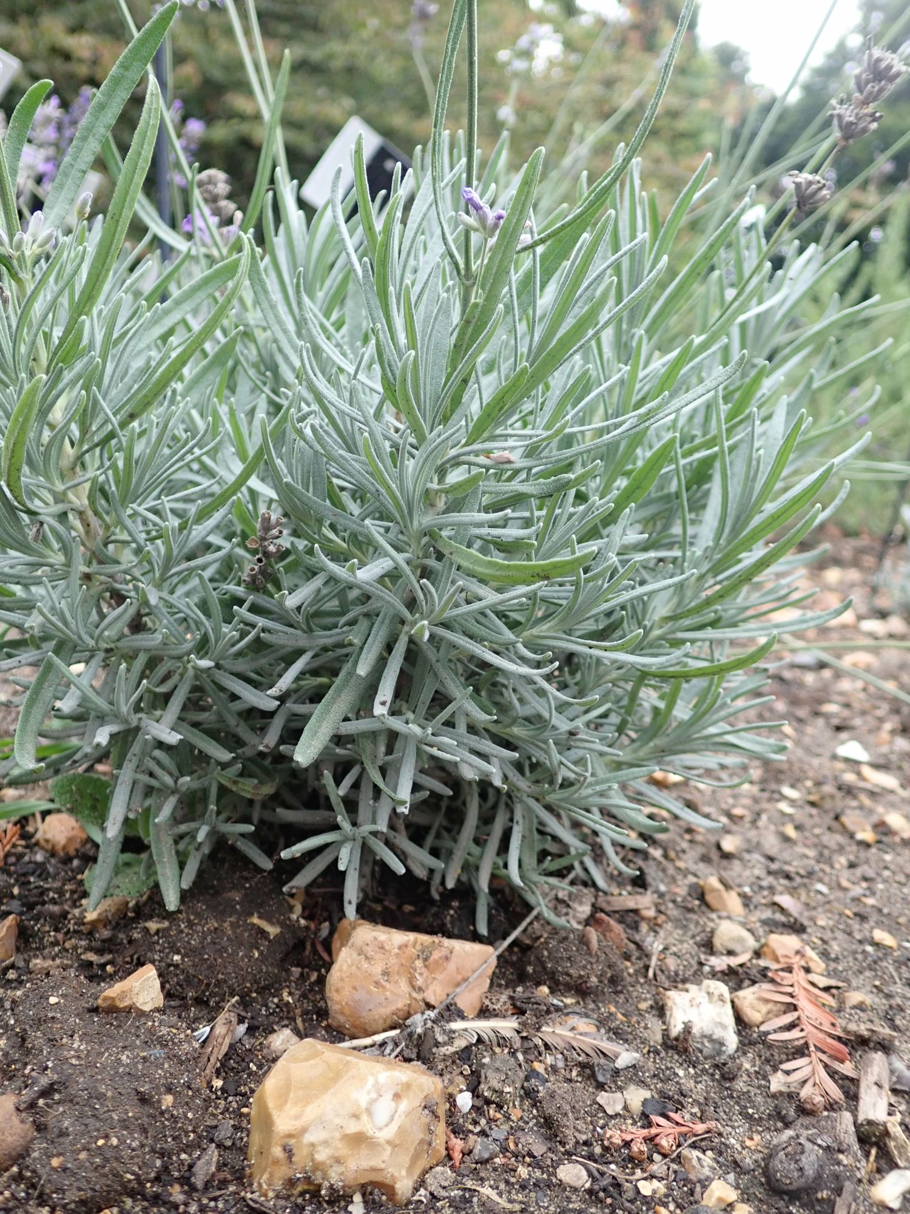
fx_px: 1052
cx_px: 455
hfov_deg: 46.8
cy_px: 607
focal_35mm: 30
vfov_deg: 60.0
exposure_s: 1/125
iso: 200
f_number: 2.3
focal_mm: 5.5
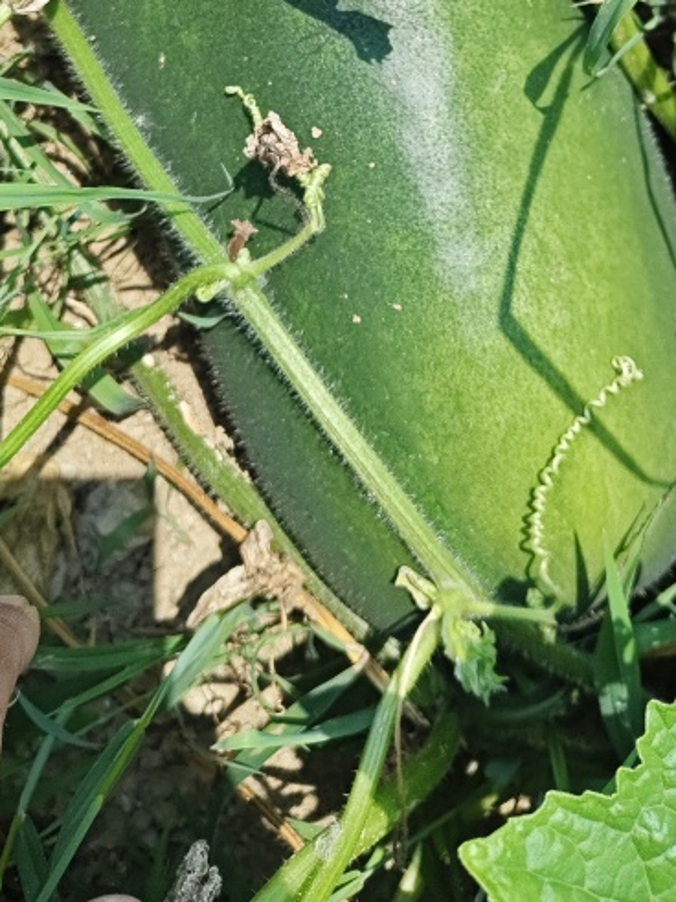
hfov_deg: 29.0
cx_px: 406
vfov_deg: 34.1
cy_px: -41
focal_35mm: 50
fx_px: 1302
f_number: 1.88
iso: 71
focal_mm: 5.56
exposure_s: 1/1475
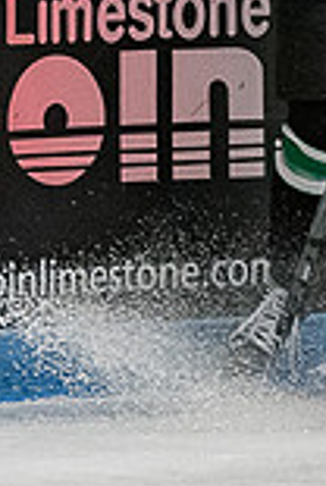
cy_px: -154
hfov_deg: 0.9
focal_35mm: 1466
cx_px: 444
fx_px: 19823
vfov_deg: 1.4
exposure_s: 1/800
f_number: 3.5
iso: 2000
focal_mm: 160
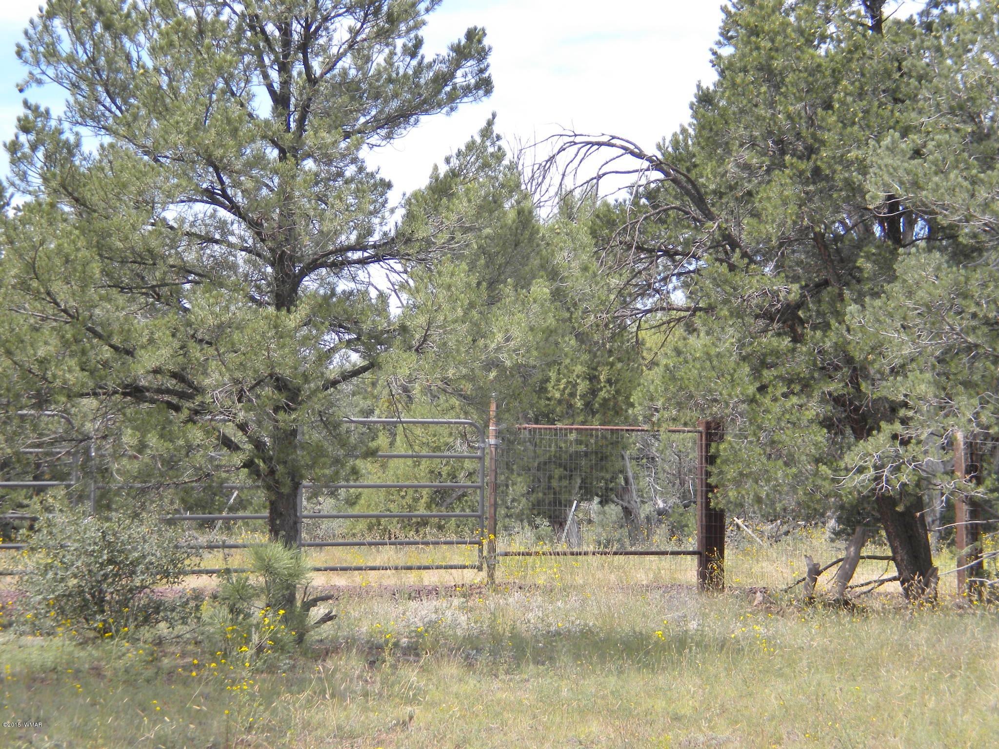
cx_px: 500
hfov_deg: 18.7
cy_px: 374
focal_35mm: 105
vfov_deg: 14.1
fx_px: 3030
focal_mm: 18.9
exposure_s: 1/177
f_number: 5.9
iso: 80
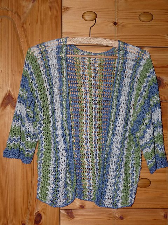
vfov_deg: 36.2
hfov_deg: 27.5
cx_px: 84
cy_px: 112
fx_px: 343
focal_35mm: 53
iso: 100
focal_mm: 9.5
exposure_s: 1/30
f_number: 3.2
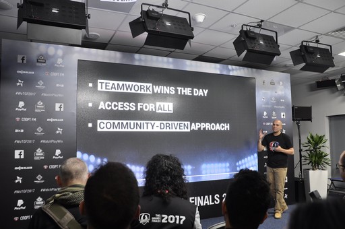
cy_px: 114
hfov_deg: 62.0
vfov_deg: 43.5
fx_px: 287
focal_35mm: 30
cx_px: 172
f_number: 5
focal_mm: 20
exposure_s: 1/25
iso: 400
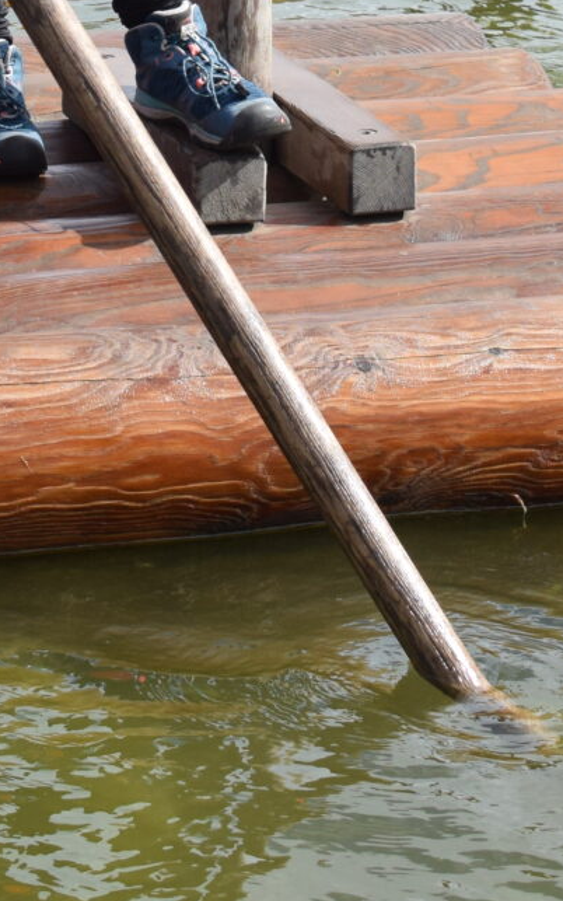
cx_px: -118
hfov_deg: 7.2
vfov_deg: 11.2
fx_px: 4411
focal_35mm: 180
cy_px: -408
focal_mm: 35
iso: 400
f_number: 6.3
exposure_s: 1/1600
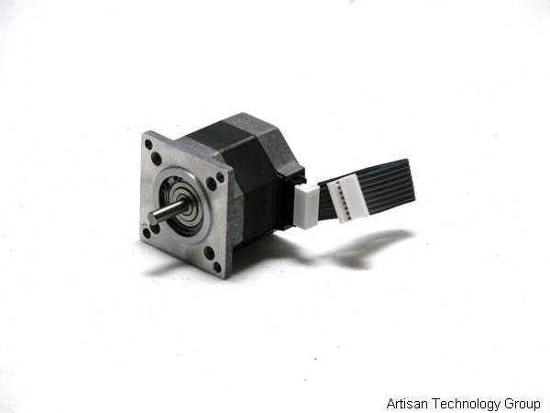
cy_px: 206
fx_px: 3543
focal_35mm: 223
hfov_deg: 8.9
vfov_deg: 6.7
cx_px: 275
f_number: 5.2
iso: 100
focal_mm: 56.7
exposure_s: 1/500
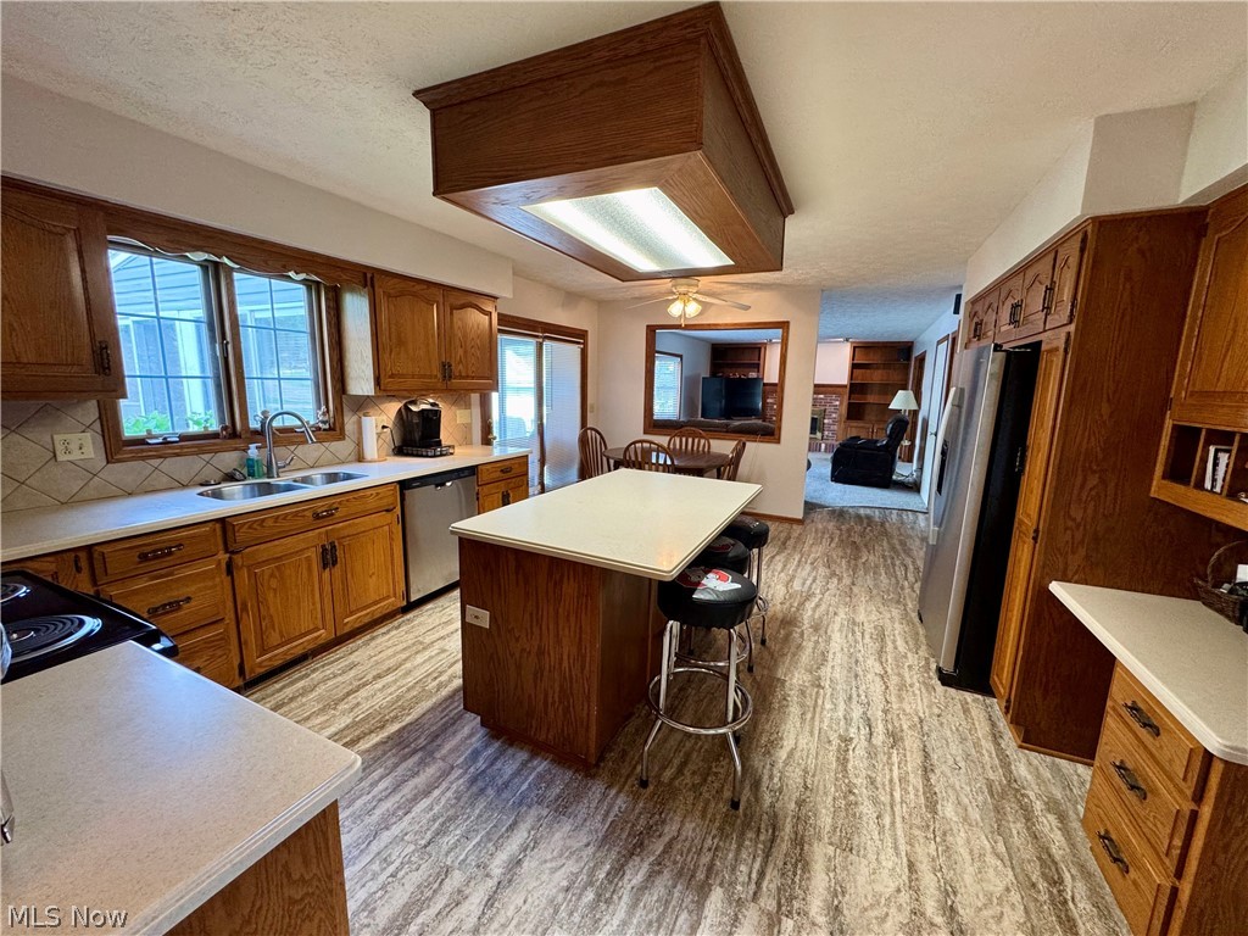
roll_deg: -2.0
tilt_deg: -9.9
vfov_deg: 85.7
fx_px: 505
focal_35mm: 14
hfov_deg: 102.1
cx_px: 624
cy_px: 468
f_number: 2.2
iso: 200
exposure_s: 1/60
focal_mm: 2.22
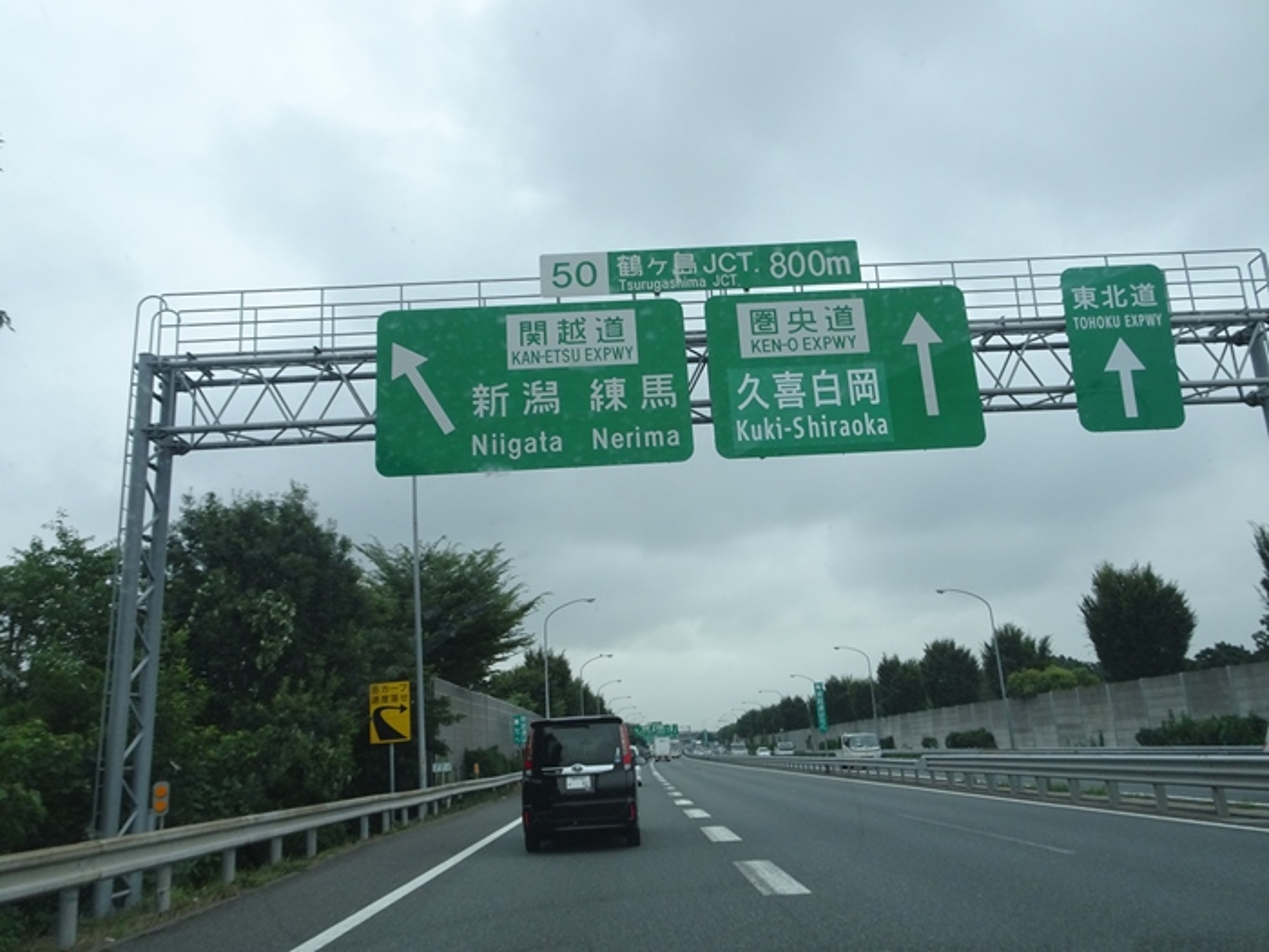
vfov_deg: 53.1
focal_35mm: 26
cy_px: 476
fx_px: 953
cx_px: 634
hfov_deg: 67.3
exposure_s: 1/640
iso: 160
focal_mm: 4.45
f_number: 3.5
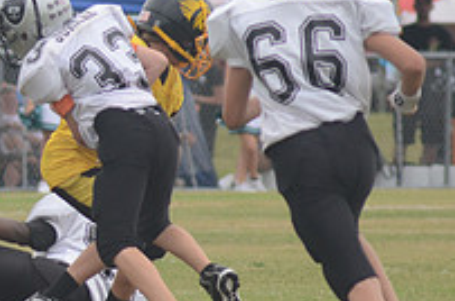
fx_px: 10823
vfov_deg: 1.6
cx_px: -179
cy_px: 112
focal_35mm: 859
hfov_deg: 2.4
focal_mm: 200
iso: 400
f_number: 5.6
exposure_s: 1/800
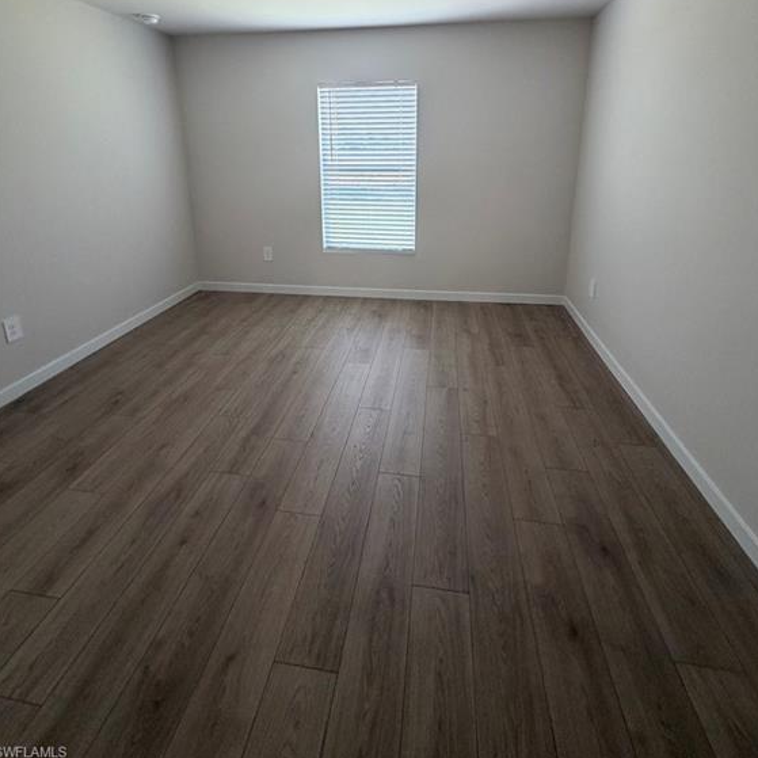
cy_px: 241
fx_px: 421
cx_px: 382
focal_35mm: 17
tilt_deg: -12.9
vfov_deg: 80.6
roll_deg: -0.5
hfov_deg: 84.0
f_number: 2.2
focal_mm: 2.22
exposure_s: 1/60
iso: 160
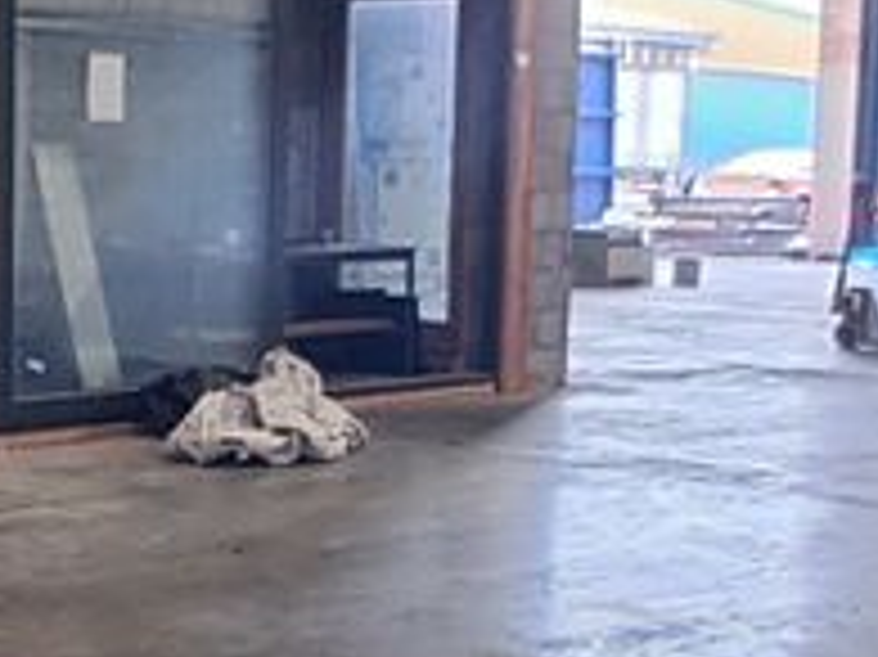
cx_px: 297
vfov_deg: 16.1
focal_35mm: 91
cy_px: 484
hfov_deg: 21.5
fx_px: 2307
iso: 200
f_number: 2.2
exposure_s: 1/33
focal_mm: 1.64
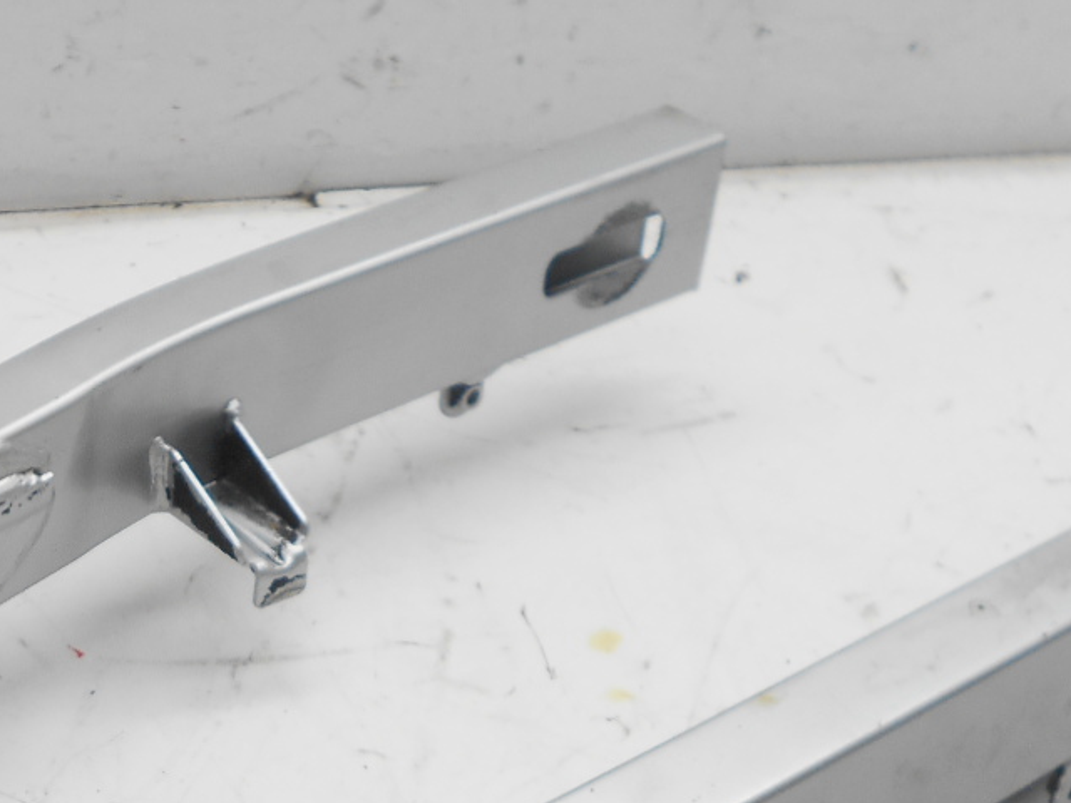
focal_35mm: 85
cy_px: 930
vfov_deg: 16.7
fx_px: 2630
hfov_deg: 22.5
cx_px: 136
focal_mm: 5.8
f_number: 3.6
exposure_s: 1/50
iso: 80
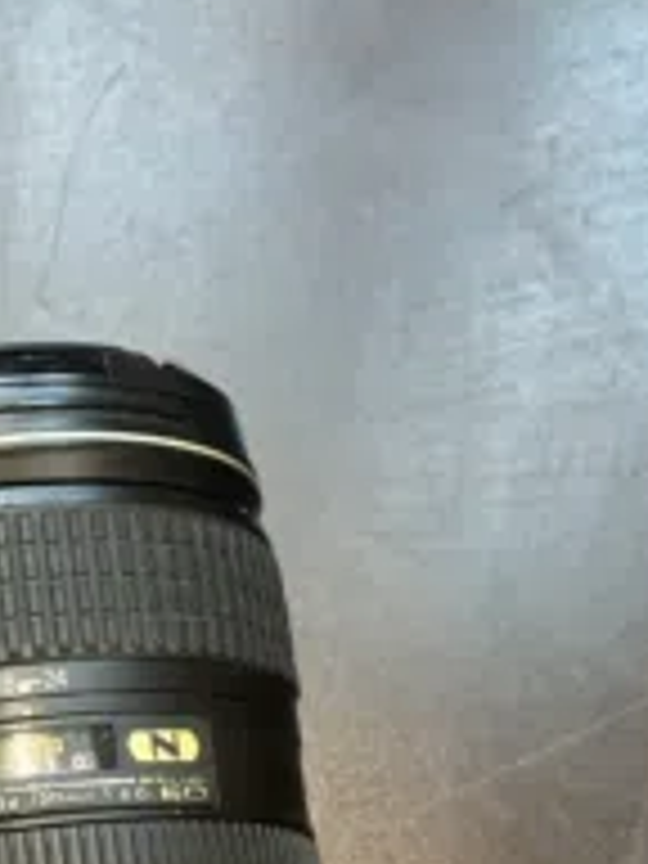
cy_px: 711
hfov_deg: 14.6
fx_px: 2496
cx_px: 22
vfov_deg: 19.4
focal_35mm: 100
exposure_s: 1/40
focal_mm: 6.86
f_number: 1.78
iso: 320
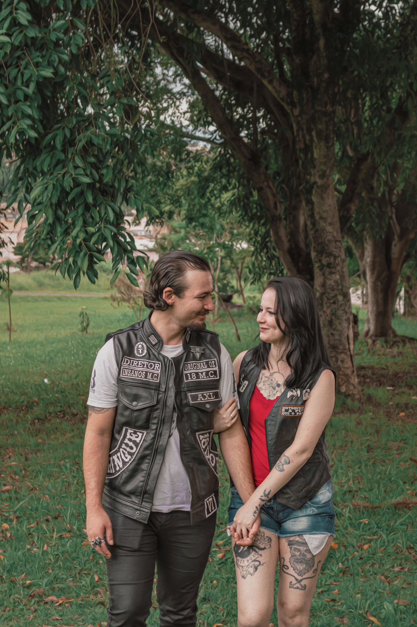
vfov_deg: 29.9
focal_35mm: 68
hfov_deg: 20.1
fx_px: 1175
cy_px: 314
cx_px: 208
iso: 200
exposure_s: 1/200
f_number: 5.6
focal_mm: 45
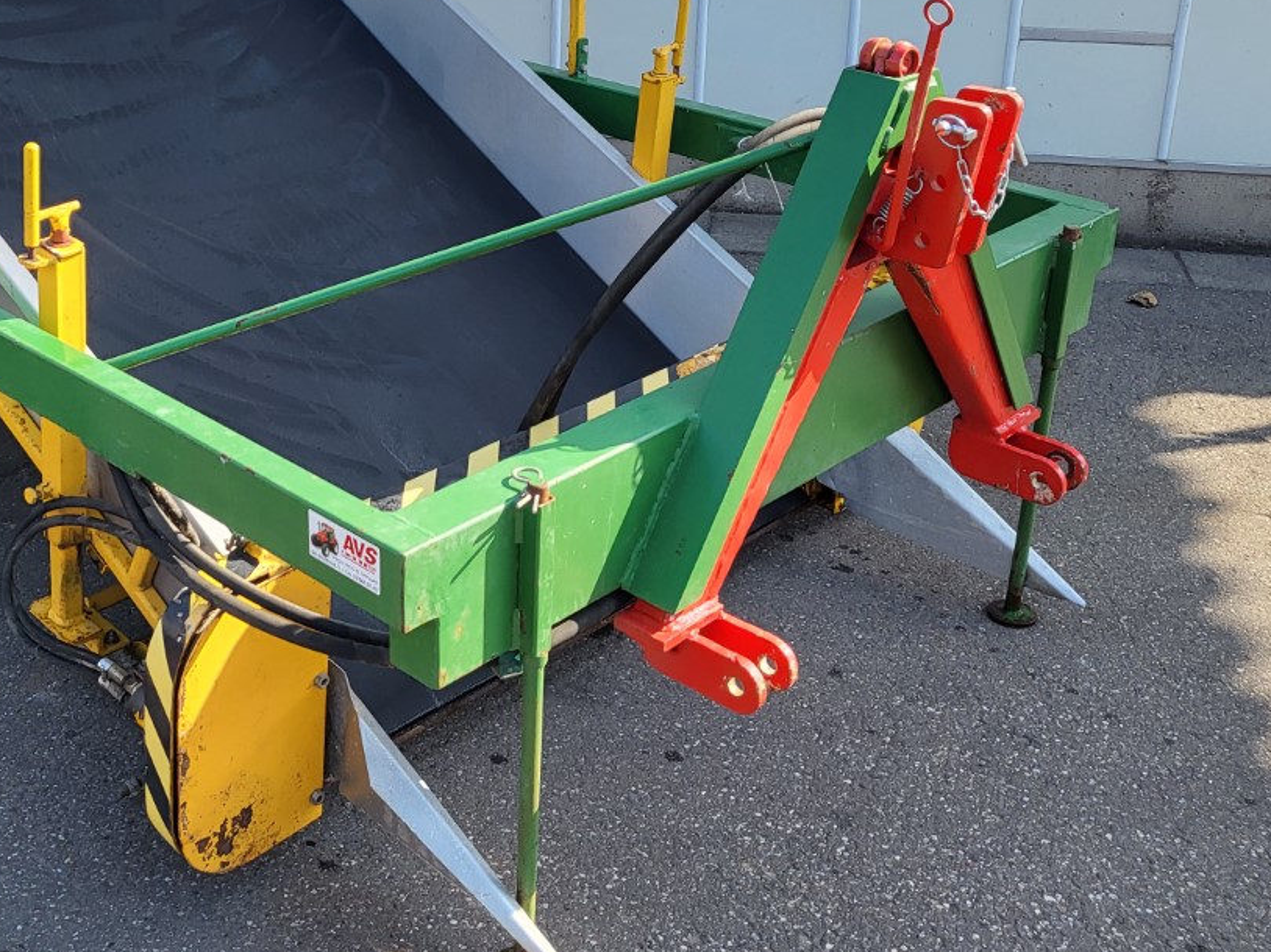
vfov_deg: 31.0
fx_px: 1688
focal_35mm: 46
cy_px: 245
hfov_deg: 40.5
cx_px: 376
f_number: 1.8
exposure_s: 1/662
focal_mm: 4.25
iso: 50
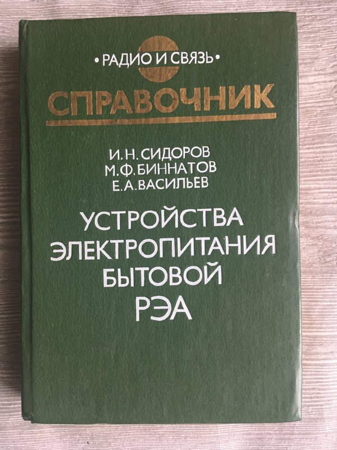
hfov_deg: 48.2
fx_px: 376
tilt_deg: -89.0
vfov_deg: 61.7
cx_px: 168
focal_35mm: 29
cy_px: 225
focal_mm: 4.15
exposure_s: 1/33
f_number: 2.2
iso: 64
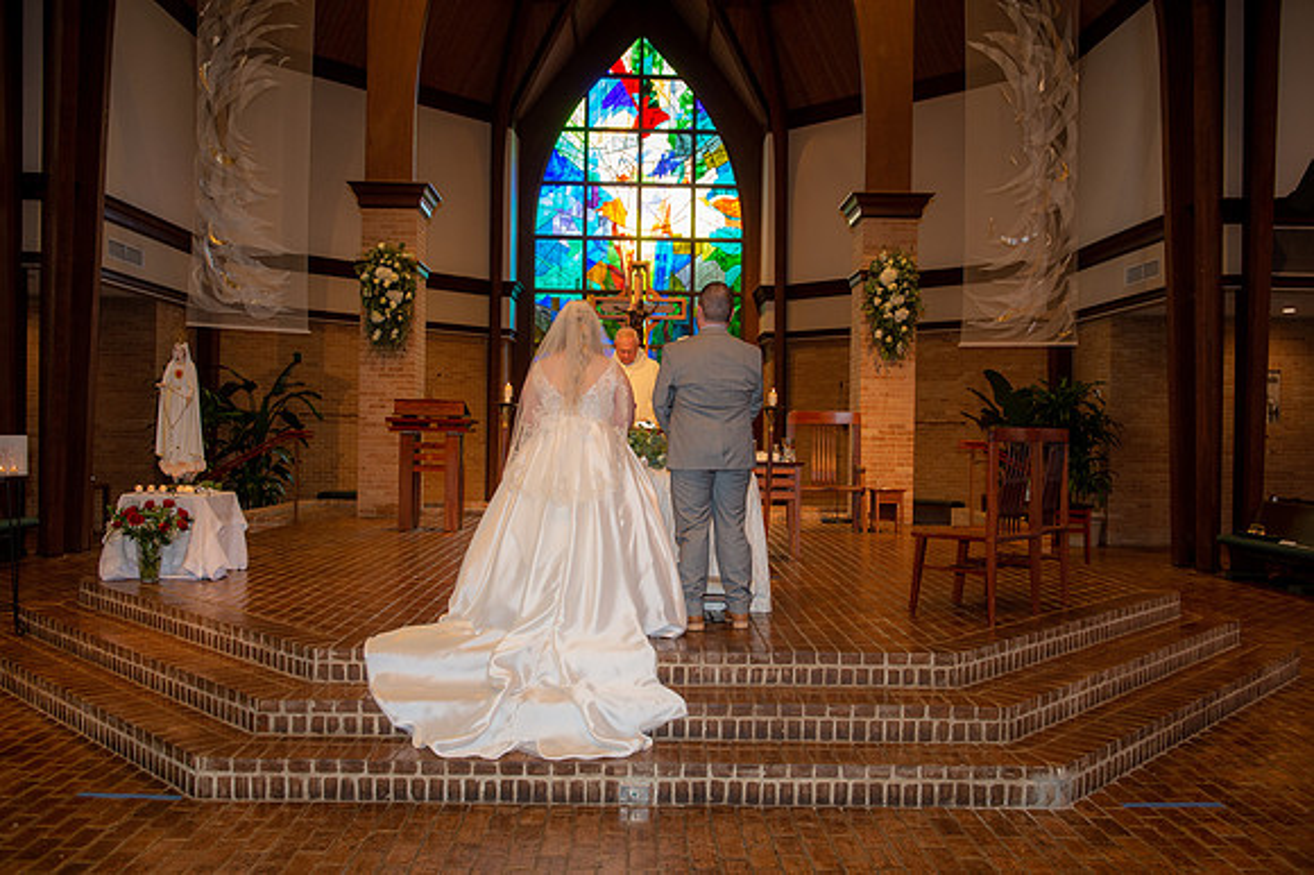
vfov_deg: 42.3
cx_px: 657
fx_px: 1131
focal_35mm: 31
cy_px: 438
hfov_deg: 60.3
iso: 1250
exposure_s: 1/125
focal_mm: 31
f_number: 5
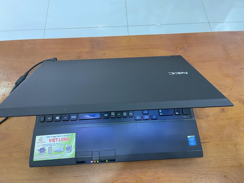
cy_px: 92
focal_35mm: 26
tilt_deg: -66.0
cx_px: 122
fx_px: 183
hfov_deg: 67.3
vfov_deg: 53.1
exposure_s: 1/25
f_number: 1.6
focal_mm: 5.1
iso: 800
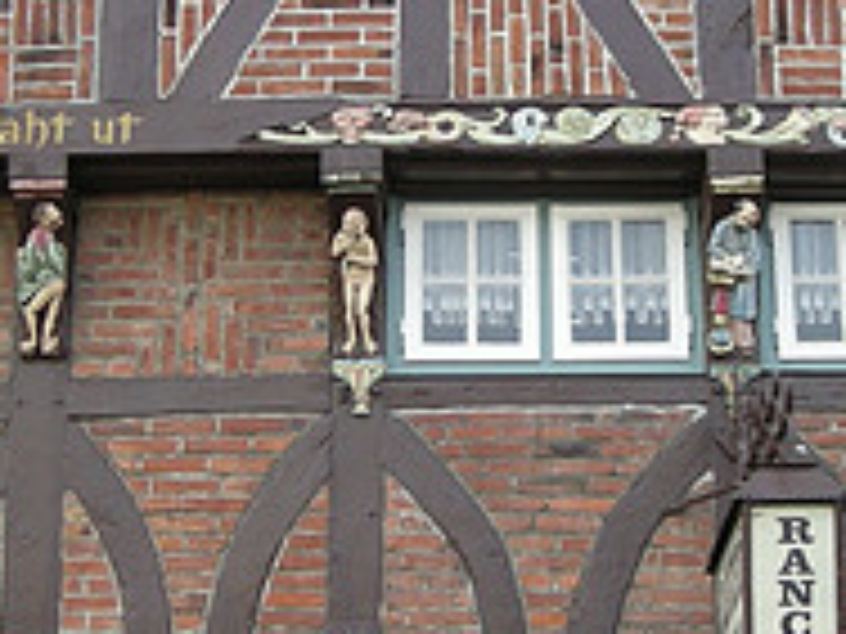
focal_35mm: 108
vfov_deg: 13.7
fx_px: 2639
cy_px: 173
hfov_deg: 18.2
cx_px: 432
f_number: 2.8
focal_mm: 5.7
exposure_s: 1/152
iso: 50
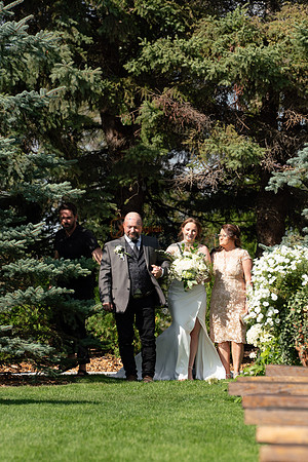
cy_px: 229
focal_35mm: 232
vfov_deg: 8.9
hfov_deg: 5.9
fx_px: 2982
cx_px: 192
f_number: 4
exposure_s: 1/3200
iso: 400
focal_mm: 150
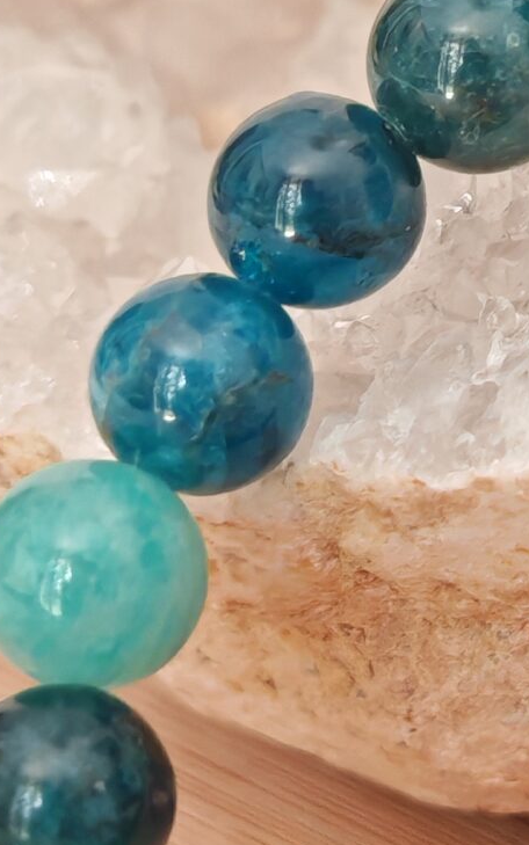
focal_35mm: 201
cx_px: 987
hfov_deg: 6.4
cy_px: 230
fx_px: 4634
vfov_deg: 10.4
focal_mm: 6.67
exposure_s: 1/100
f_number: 1.9
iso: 200
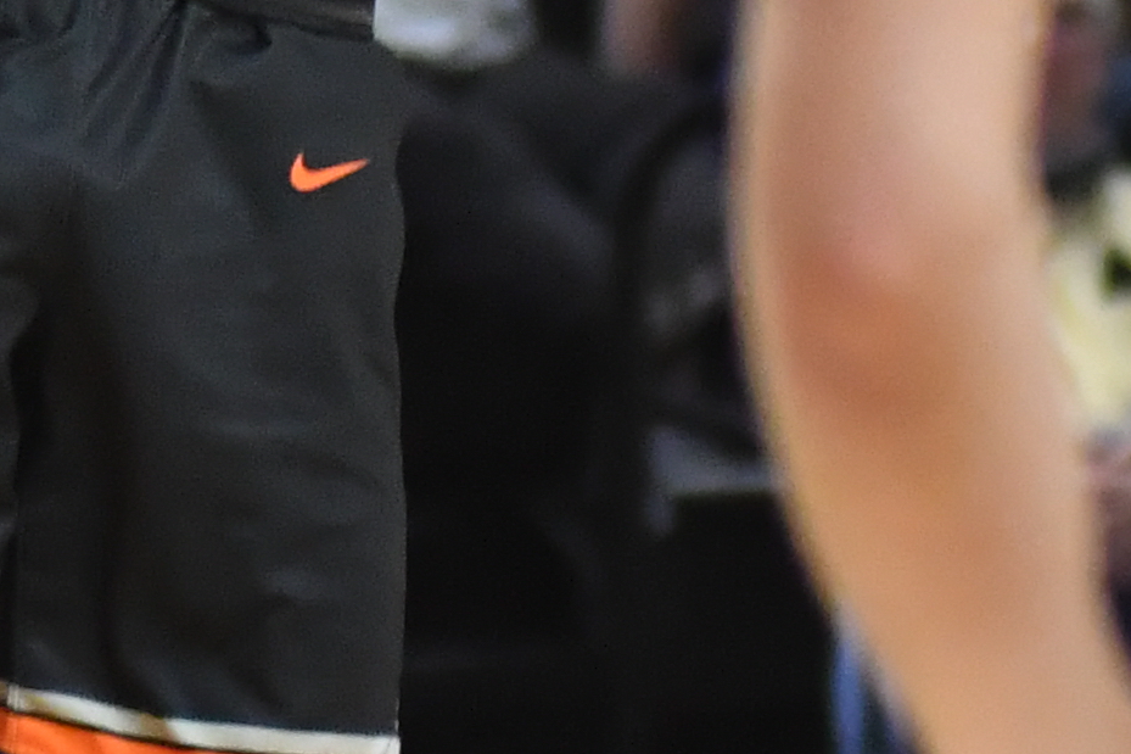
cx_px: 90
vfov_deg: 1.7
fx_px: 25975
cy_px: -805
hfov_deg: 2.5
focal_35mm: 827
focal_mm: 92
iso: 2500
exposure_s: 1/1000
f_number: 4.5
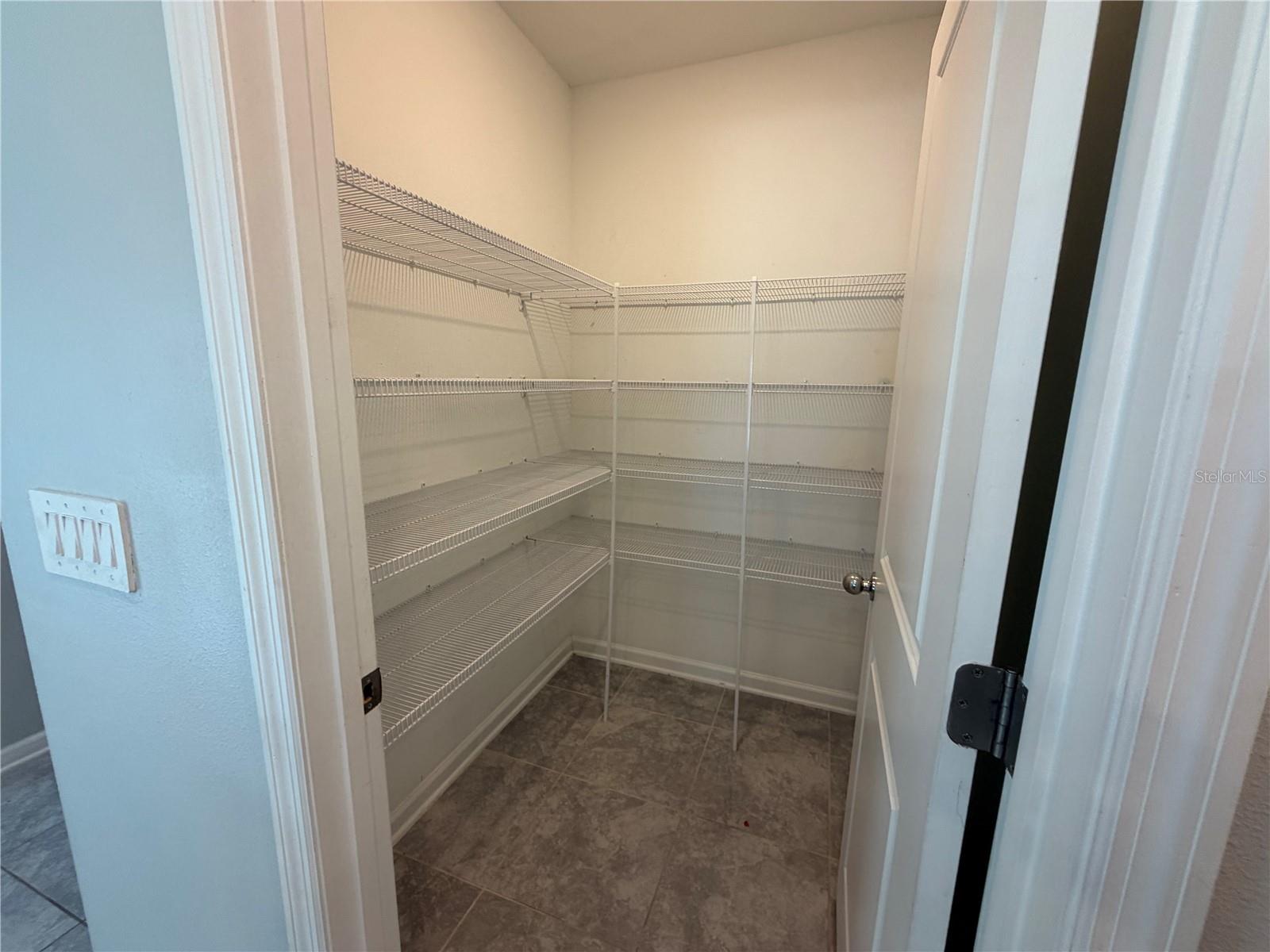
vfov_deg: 85.7
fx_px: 514
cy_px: 476
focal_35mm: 14
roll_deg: -0.4
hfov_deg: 102.1
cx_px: 635
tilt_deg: -10.1
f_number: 2.2
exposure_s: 1/120
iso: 160
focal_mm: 2.22
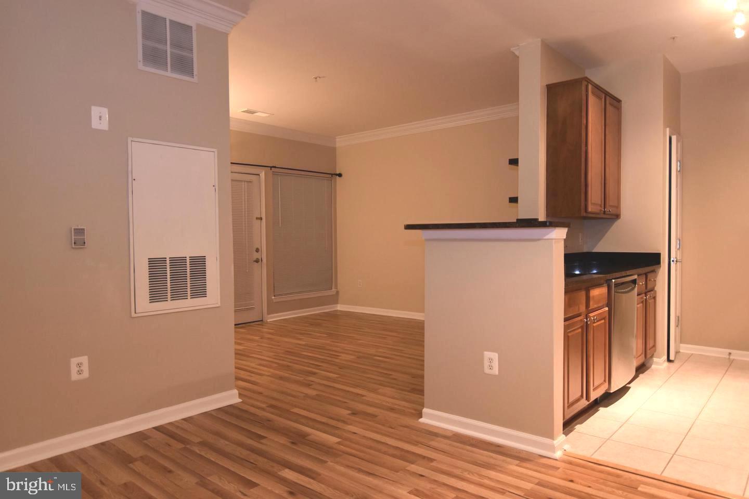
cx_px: 374
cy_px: 250
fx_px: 499
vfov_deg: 53.1
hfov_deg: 73.7
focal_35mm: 24
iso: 800
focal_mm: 16
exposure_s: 1/60
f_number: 2.8
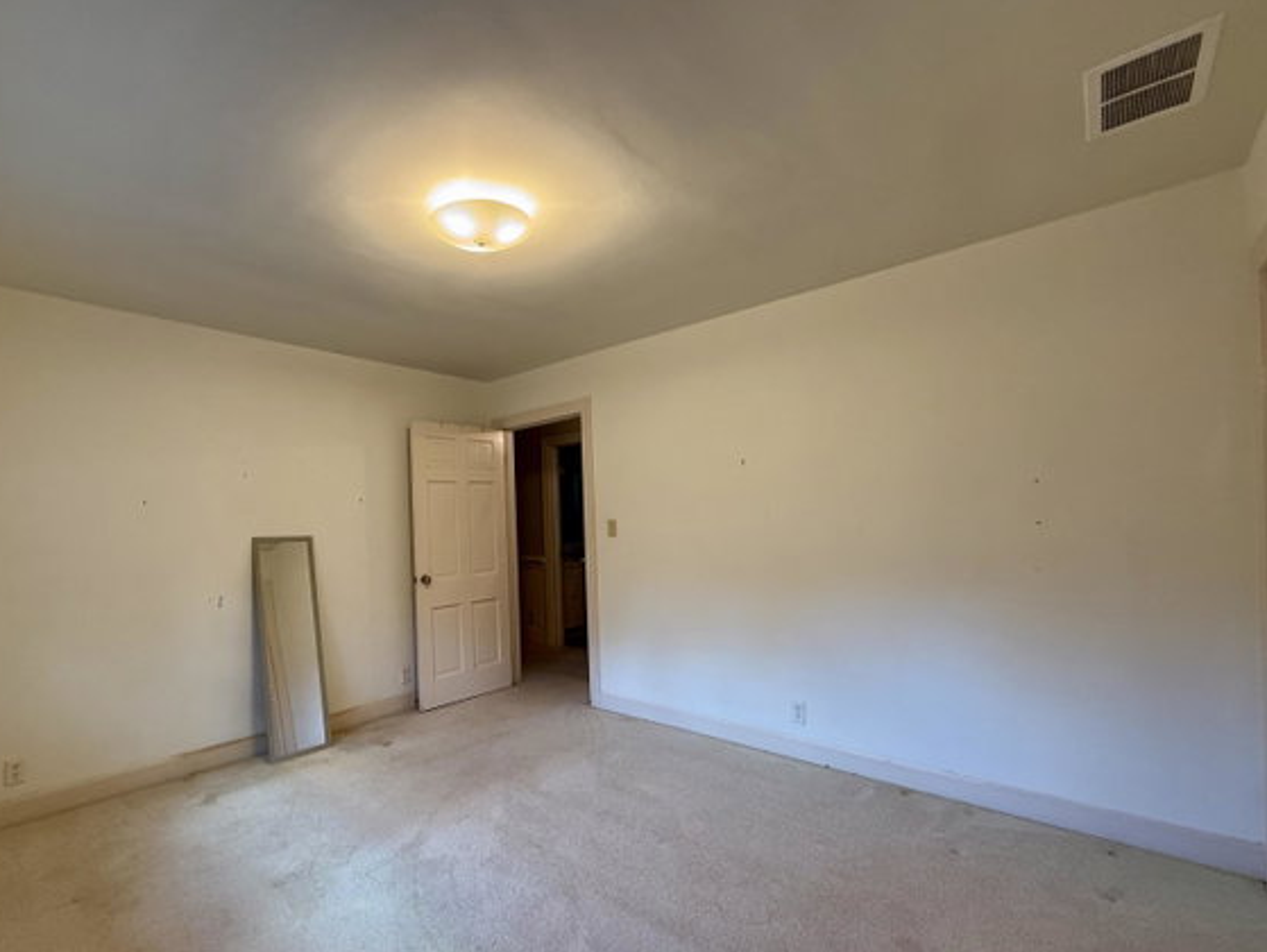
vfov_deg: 78.0
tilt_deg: +0.2
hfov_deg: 93.9
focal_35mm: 16
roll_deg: +1.7
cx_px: 545
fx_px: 586
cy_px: 519
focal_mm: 2.22
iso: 200
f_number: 2.2
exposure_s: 1/60
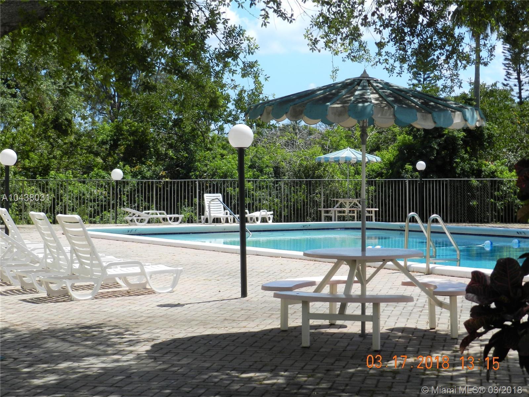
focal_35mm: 68
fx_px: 1039
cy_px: 198
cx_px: 264
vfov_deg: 21.6
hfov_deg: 28.6
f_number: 4.7
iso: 160
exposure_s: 1/1000
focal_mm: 12.1
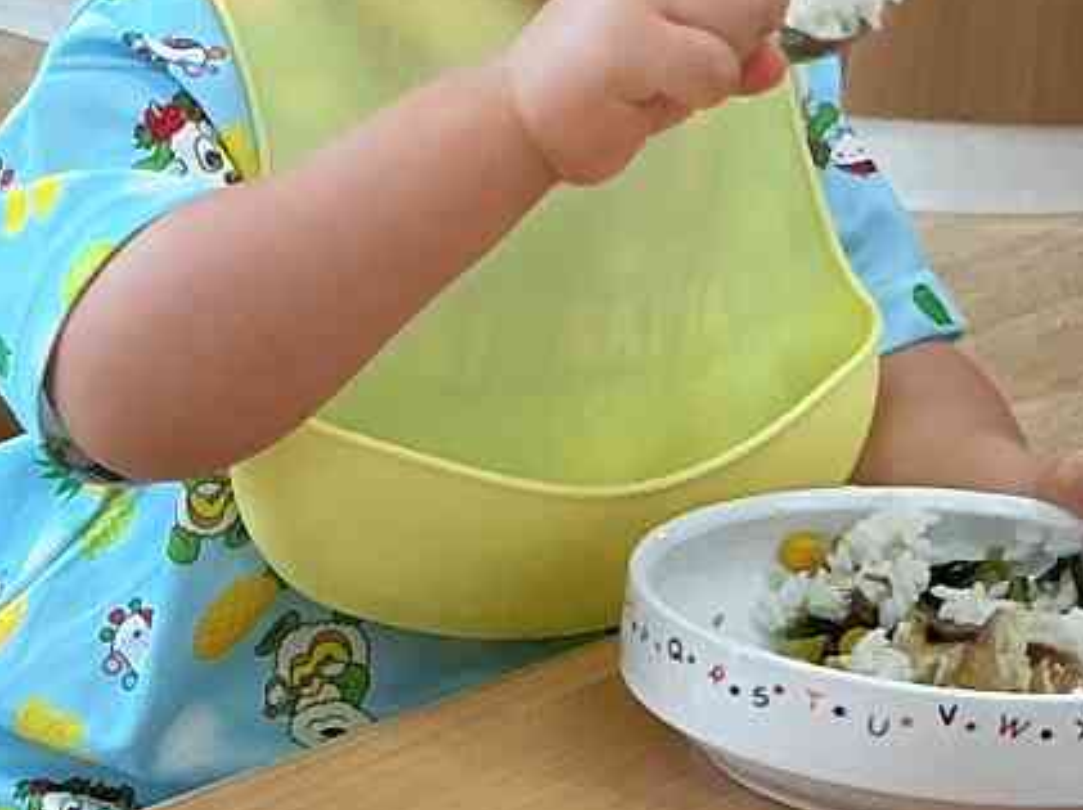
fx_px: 4345
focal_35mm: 139
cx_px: -630
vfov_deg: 10.6
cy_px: 735
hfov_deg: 13.3
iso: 40
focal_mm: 3
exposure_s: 1/120
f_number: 1.8
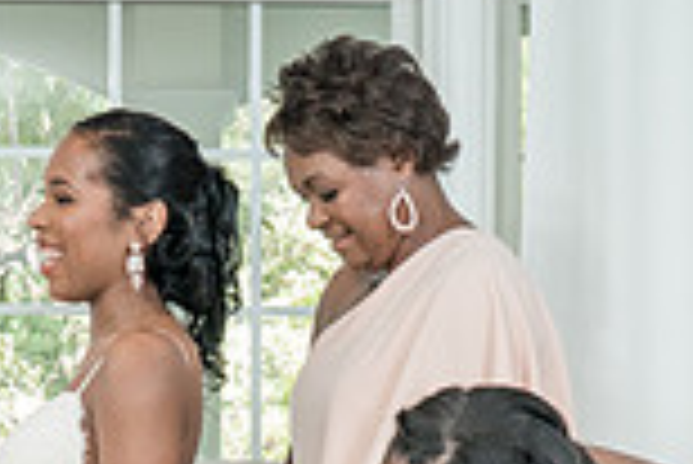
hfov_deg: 14.4
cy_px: 771
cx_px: 317
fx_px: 2736
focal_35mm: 142
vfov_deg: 9.3
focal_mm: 35
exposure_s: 1/200
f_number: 5.6
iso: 1600
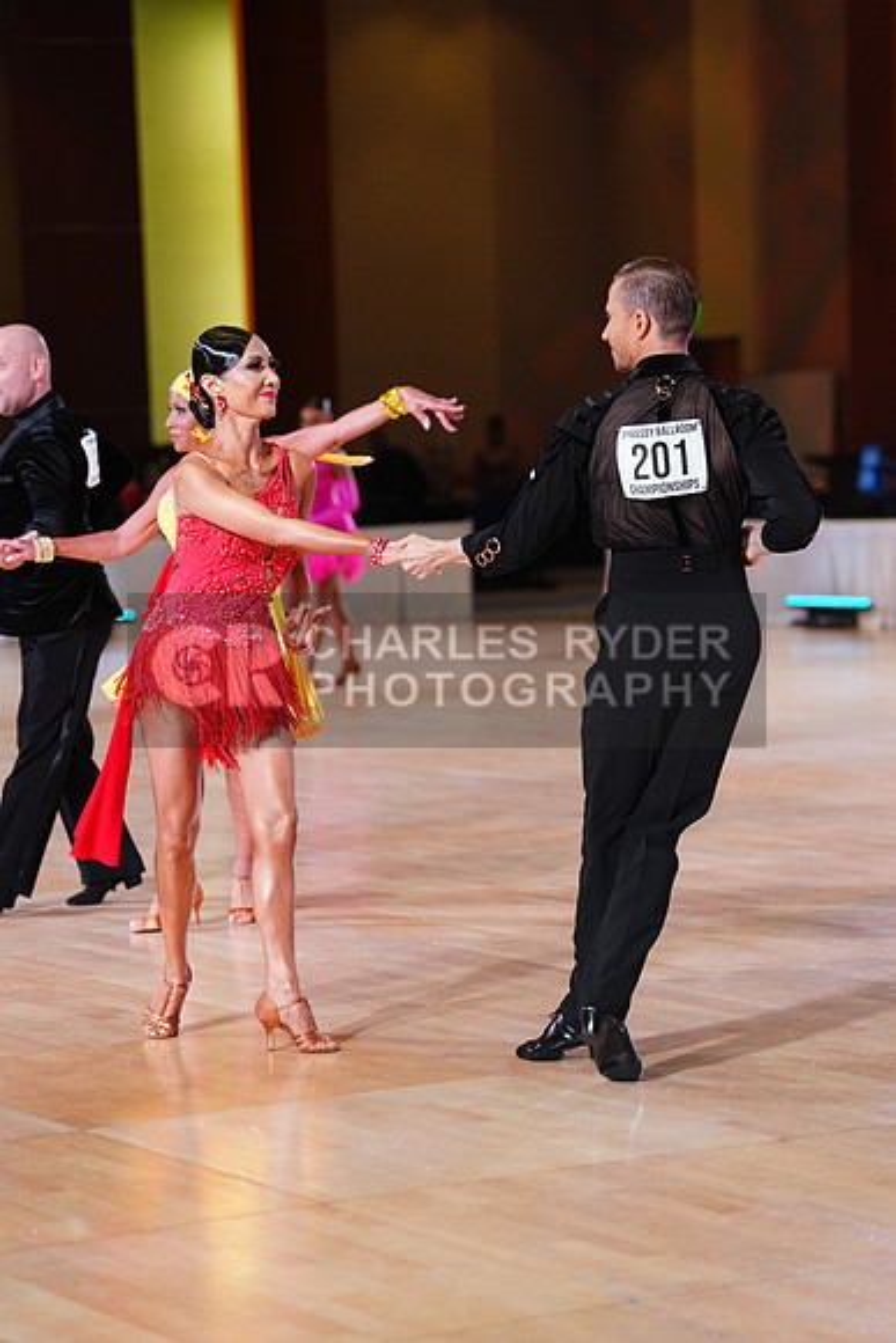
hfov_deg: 13.4
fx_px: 3805
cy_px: 672
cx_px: 448
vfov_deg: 20.0
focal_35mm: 102
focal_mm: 102
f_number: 2.8
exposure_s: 1/400
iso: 2000
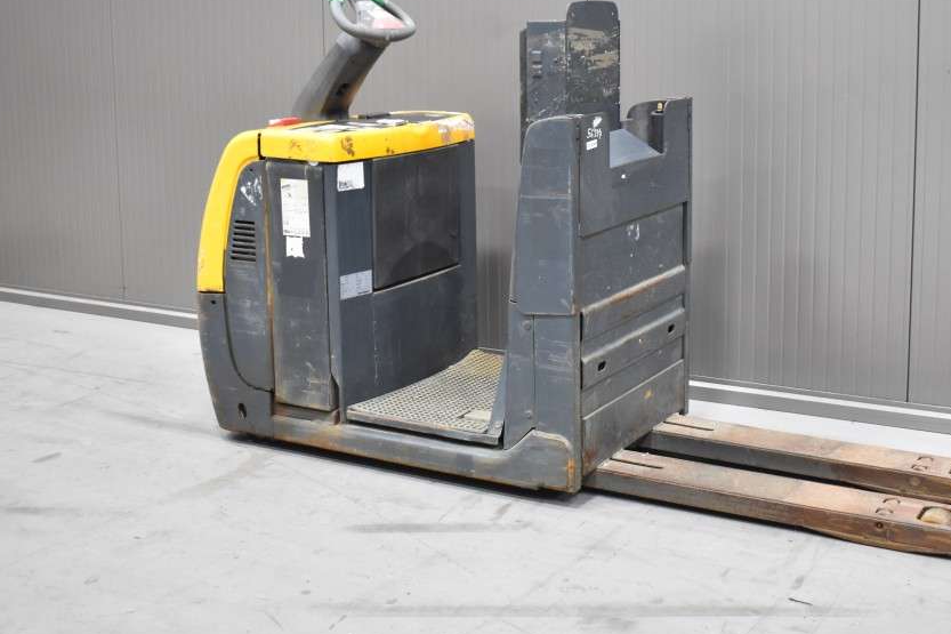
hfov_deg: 39.7
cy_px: 202
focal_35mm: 50
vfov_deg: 26.9
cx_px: 557
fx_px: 1313
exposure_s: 1/50
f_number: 4
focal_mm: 23
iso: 1600
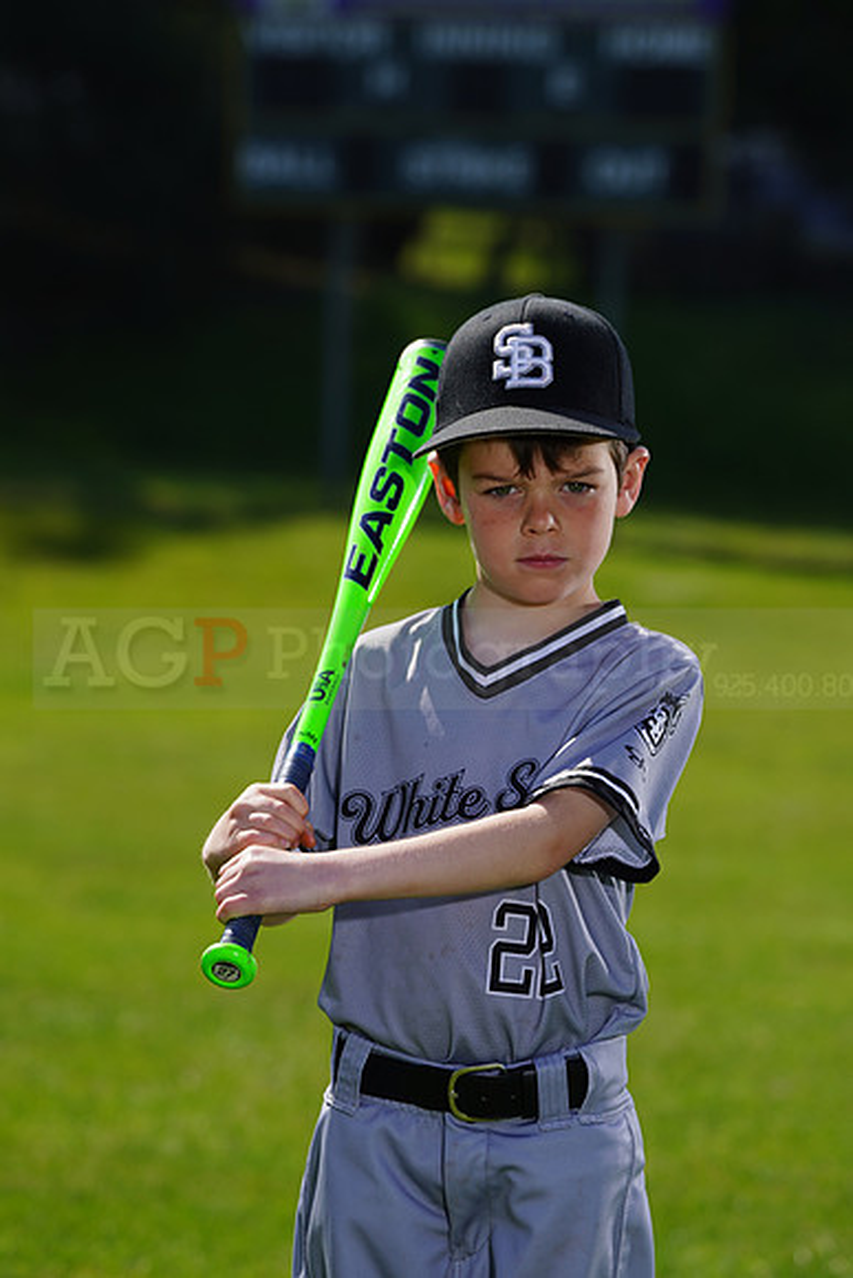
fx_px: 7423
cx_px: 426
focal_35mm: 209
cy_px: 639
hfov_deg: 6.6
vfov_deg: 9.8
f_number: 8
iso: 100
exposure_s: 1/250
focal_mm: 209
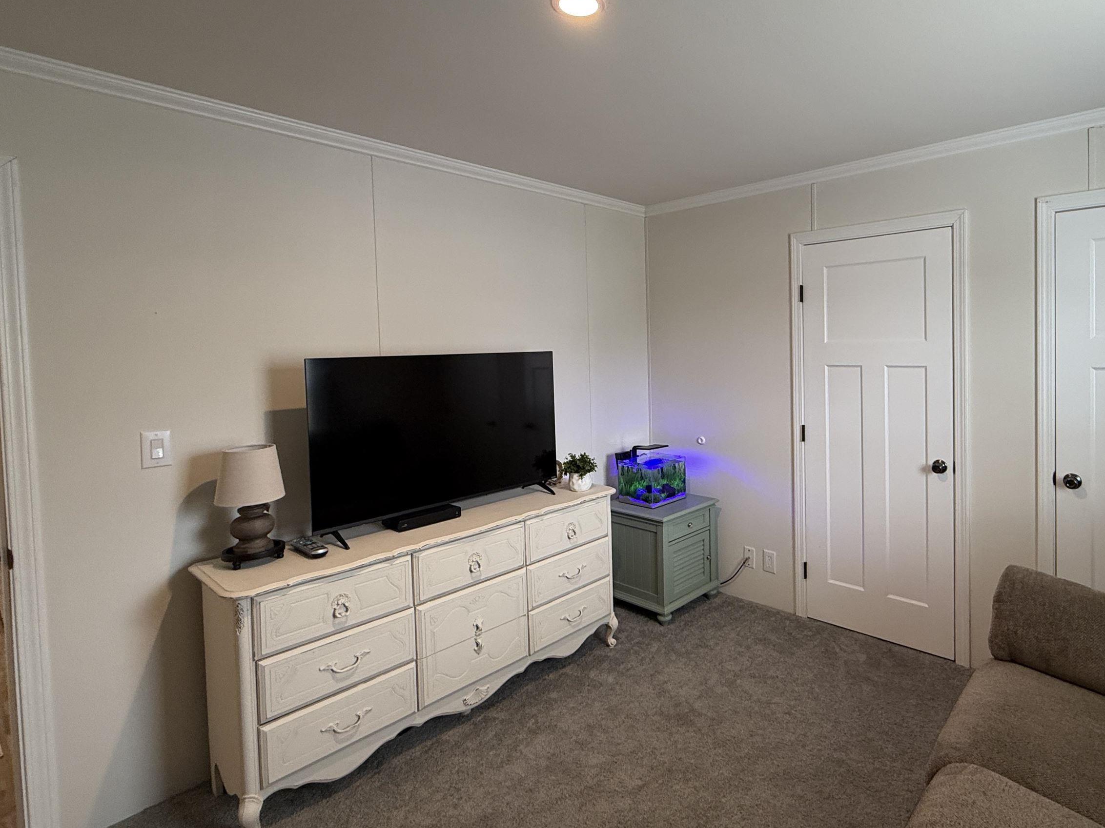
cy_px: 359
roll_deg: +1.1
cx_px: 687
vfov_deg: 68.4
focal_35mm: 19
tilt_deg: -1.8
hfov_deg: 83.1
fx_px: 607
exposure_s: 1/60
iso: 200
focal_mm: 2.22
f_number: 2.2
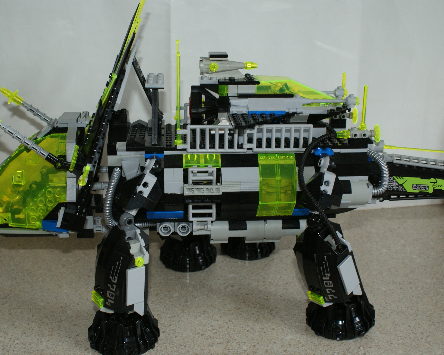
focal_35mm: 44
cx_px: 216
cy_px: 178
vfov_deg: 34.2
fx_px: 578
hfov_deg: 42.0
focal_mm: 26
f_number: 5.6
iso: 400
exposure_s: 1/60
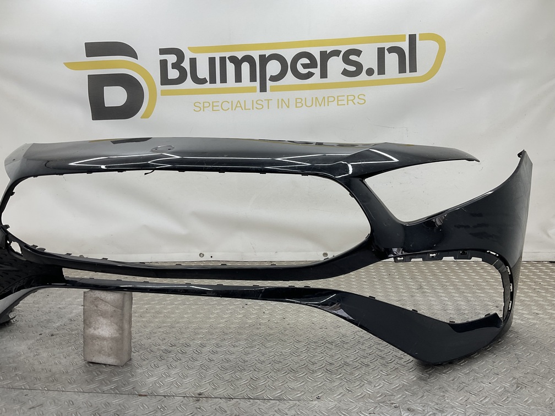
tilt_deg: -8.3
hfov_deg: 61.7
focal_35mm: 29
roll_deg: +0.2
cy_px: 208
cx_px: 278
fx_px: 465
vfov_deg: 48.2
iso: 20
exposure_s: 1/100
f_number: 1.8
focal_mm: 3
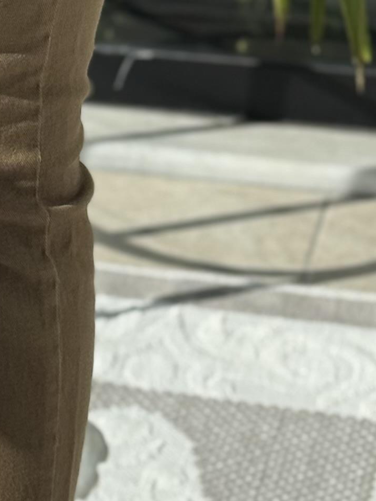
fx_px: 2924
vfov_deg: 9.8
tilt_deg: -38.5
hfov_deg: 7.3
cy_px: 134
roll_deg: +0.7
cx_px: -153
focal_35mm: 202
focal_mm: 6.76
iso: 80
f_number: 1.78
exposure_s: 1/2088
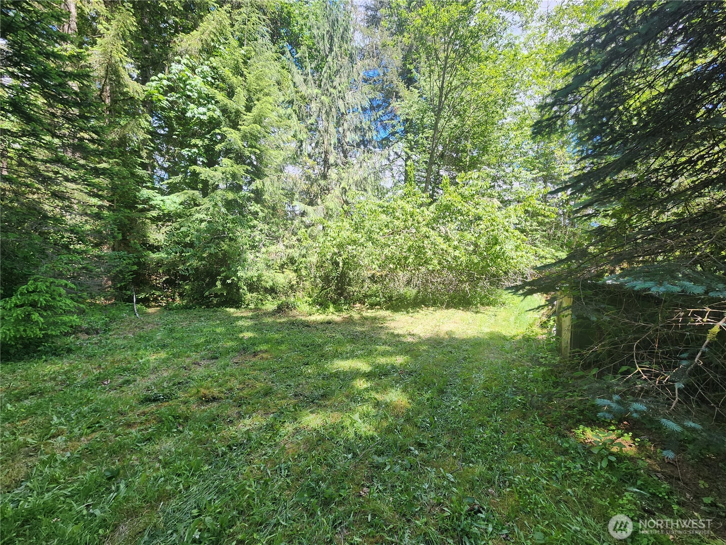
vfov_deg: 89.9
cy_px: 272
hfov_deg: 106.2
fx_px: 273
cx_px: 363
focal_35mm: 13
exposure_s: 1/259
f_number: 2.2
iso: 50
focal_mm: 2.2
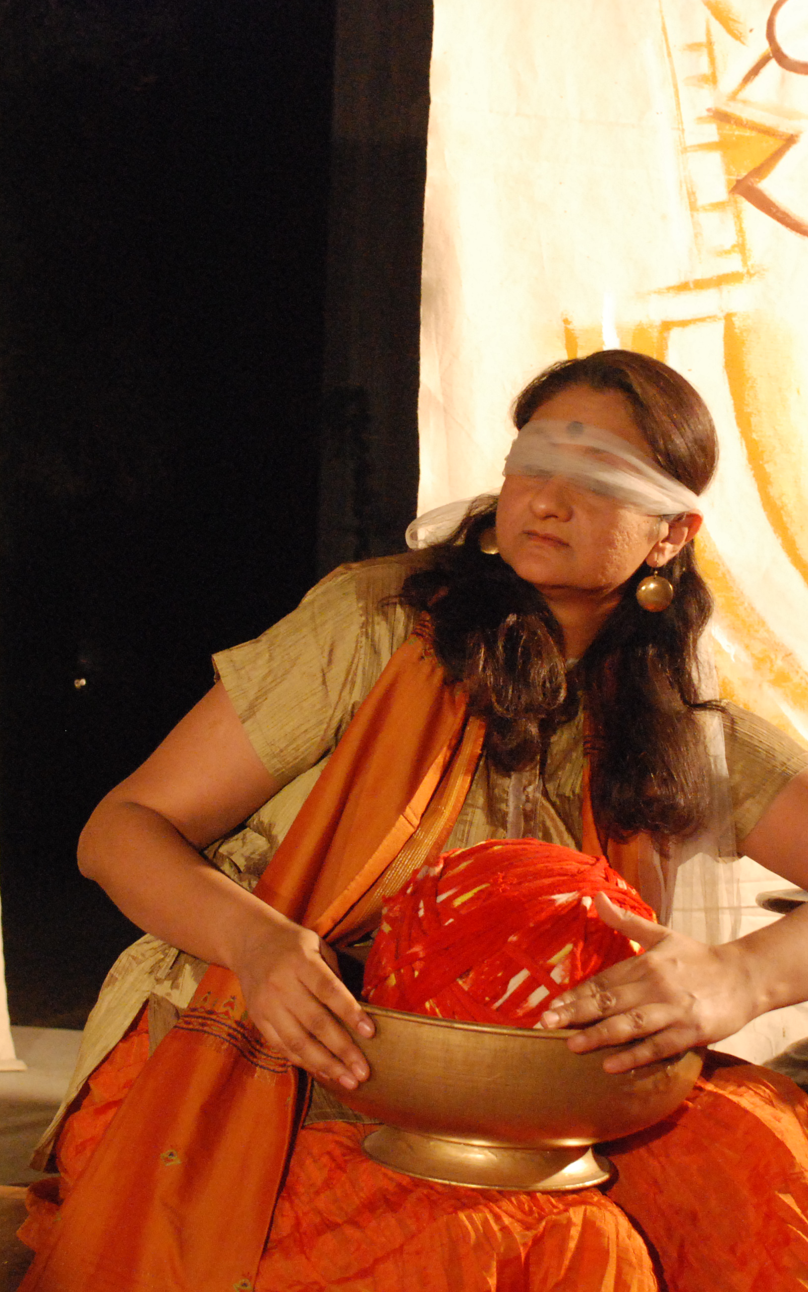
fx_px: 2607
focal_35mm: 74
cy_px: 643
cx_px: 377
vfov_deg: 27.8
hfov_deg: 17.6
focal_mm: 32
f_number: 4.2
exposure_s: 1/60
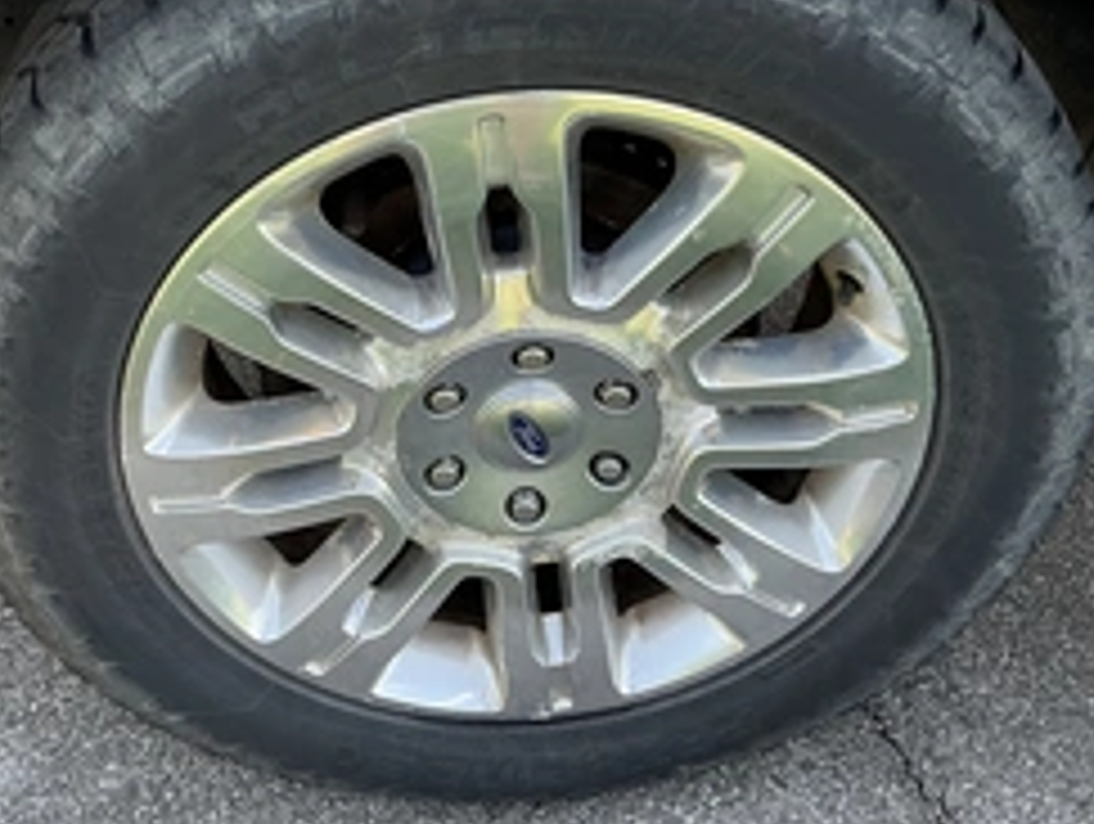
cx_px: 500
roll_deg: -0.7
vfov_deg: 31.5
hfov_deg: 41.1
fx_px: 1456
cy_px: 329
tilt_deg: -33.7
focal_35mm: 46
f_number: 1.8
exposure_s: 1/137
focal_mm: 3
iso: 20
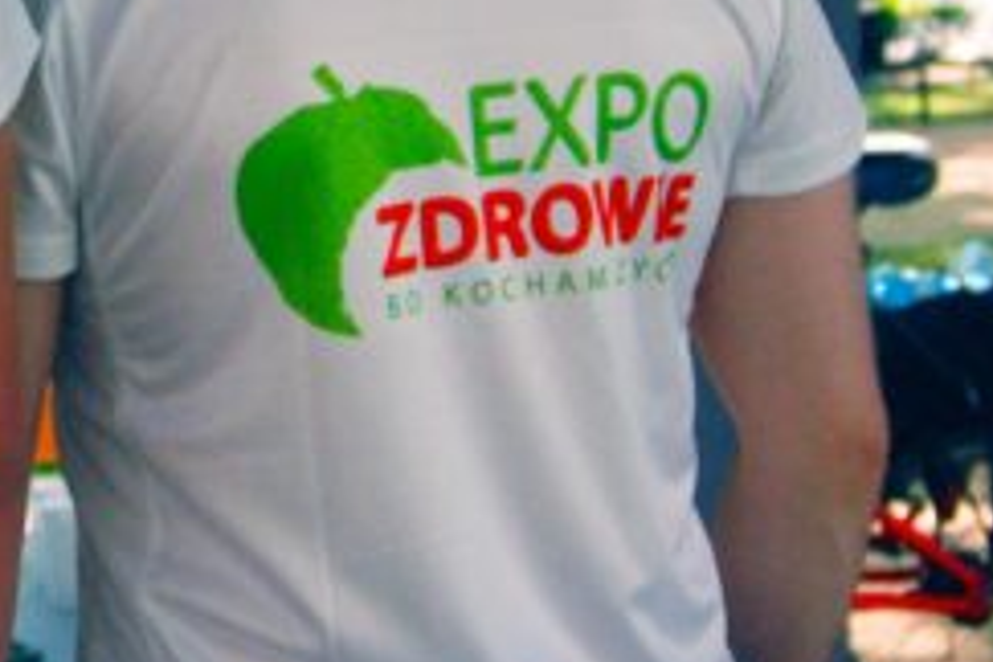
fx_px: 3668
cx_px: -539
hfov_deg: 14.3
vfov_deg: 10.1
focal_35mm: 133
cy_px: -196
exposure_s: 1/400
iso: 500
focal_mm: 28
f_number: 4.5
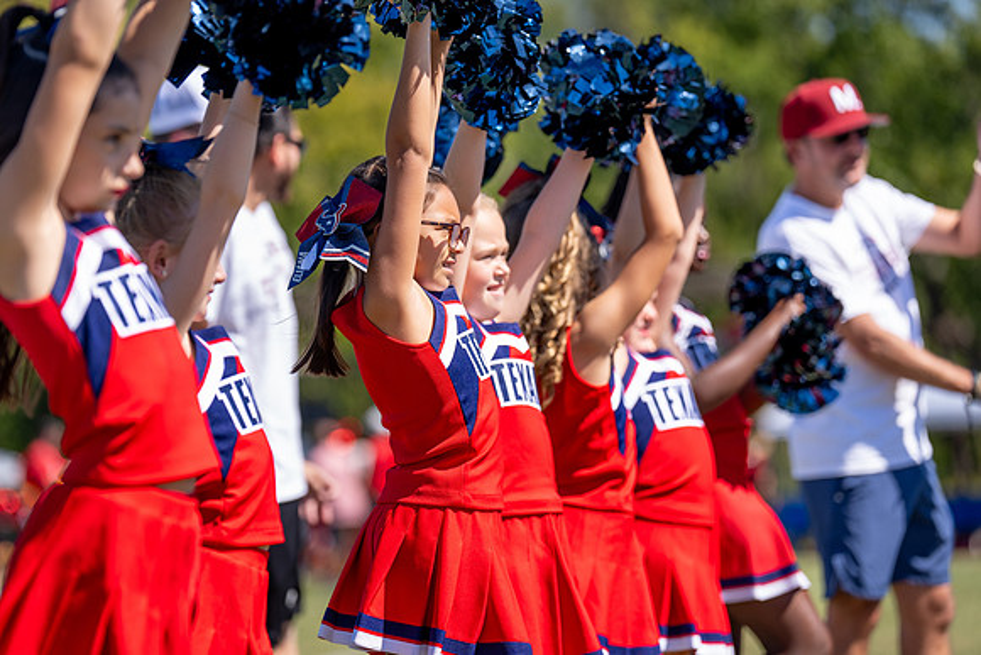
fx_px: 4462
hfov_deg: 12.5
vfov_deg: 8.4
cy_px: 304
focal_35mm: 164
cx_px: 427
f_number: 2.8
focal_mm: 141
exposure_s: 1/2000
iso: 160
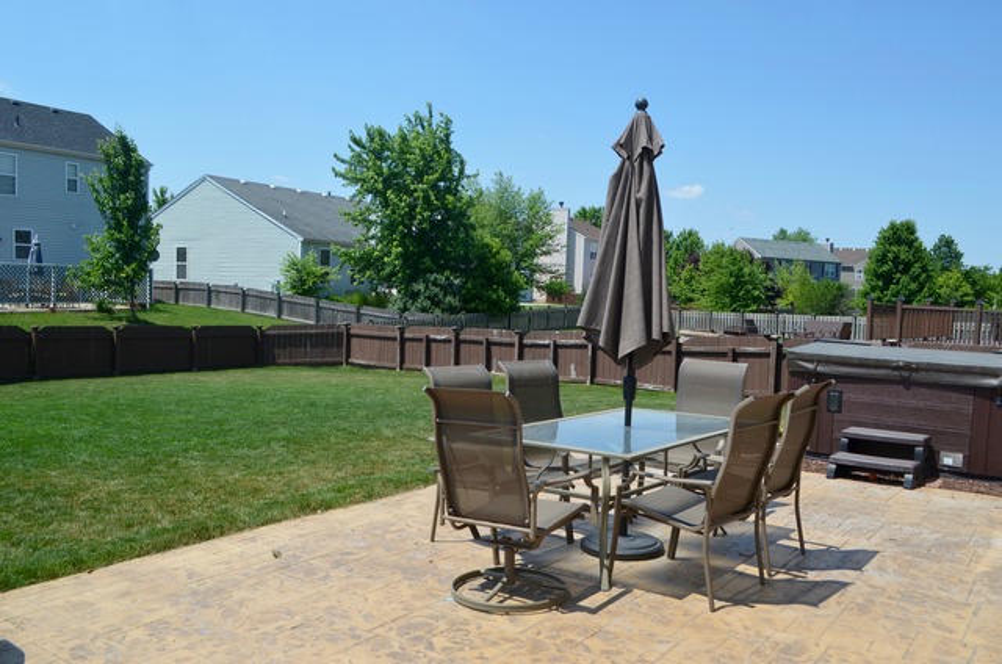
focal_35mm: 30
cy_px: 332
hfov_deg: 62.0
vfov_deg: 43.4
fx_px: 833
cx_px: 501
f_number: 8
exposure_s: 1/250
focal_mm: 20
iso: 125
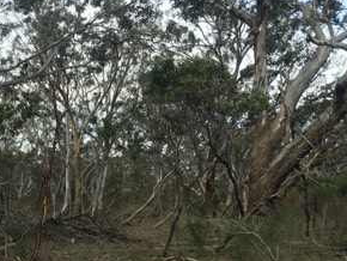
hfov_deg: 36.4
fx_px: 522
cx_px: 112
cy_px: 181
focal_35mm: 52
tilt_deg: +3.1
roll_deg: -1.4
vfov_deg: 27.8
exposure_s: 1/514
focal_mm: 4.15
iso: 32
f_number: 2.2
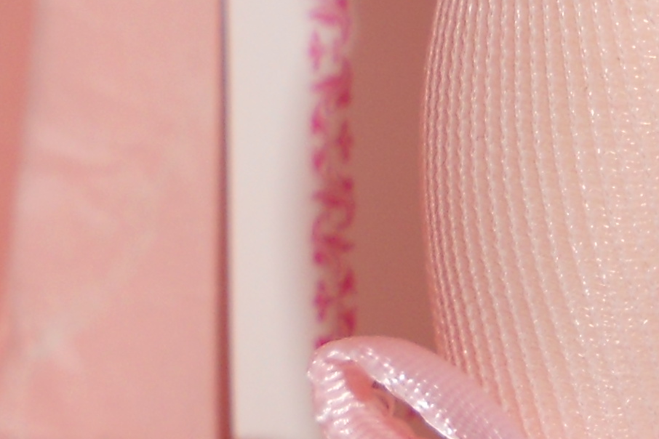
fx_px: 2691
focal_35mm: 147
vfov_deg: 9.2
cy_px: -158
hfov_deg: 13.7
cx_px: -70
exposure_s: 1/25
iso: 80
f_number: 8.8
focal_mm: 5.8
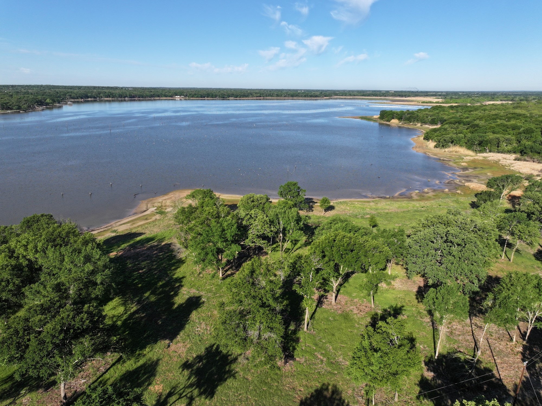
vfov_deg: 56.8
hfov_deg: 71.6
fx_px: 376
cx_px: 271
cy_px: 203
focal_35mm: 24
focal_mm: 12.29
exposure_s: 1/2000
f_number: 2.8
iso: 120
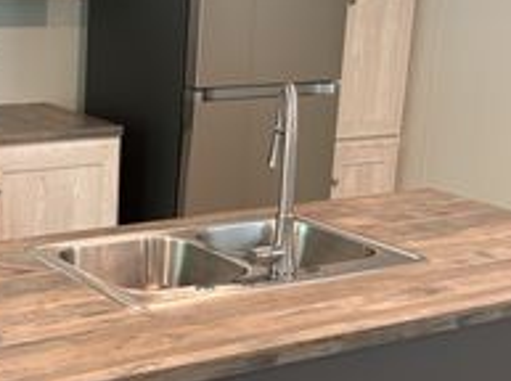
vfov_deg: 20.4
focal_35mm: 72
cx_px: 73
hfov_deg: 26.4
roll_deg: -2.2
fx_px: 1061
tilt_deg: -13.3
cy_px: 177
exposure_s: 1/60
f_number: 1.6
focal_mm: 5.96
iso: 200
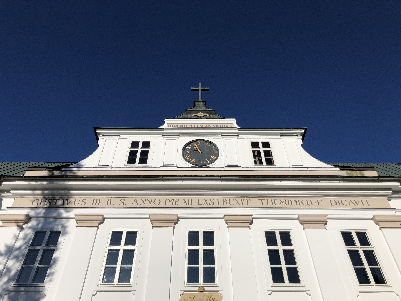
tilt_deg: +46.4
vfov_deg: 49.7
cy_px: 150
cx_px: 200
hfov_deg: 63.4
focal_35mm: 28
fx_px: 324
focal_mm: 3.99
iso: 25
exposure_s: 1/4808
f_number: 1.8
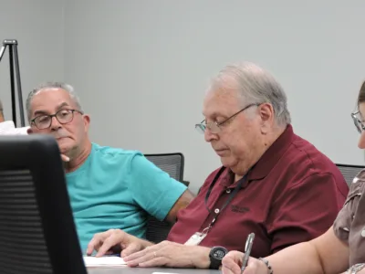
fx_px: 1793
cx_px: 182
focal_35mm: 170
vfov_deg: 8.7
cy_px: 137
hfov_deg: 11.6
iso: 400
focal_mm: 30.3
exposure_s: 1/40
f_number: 4.5
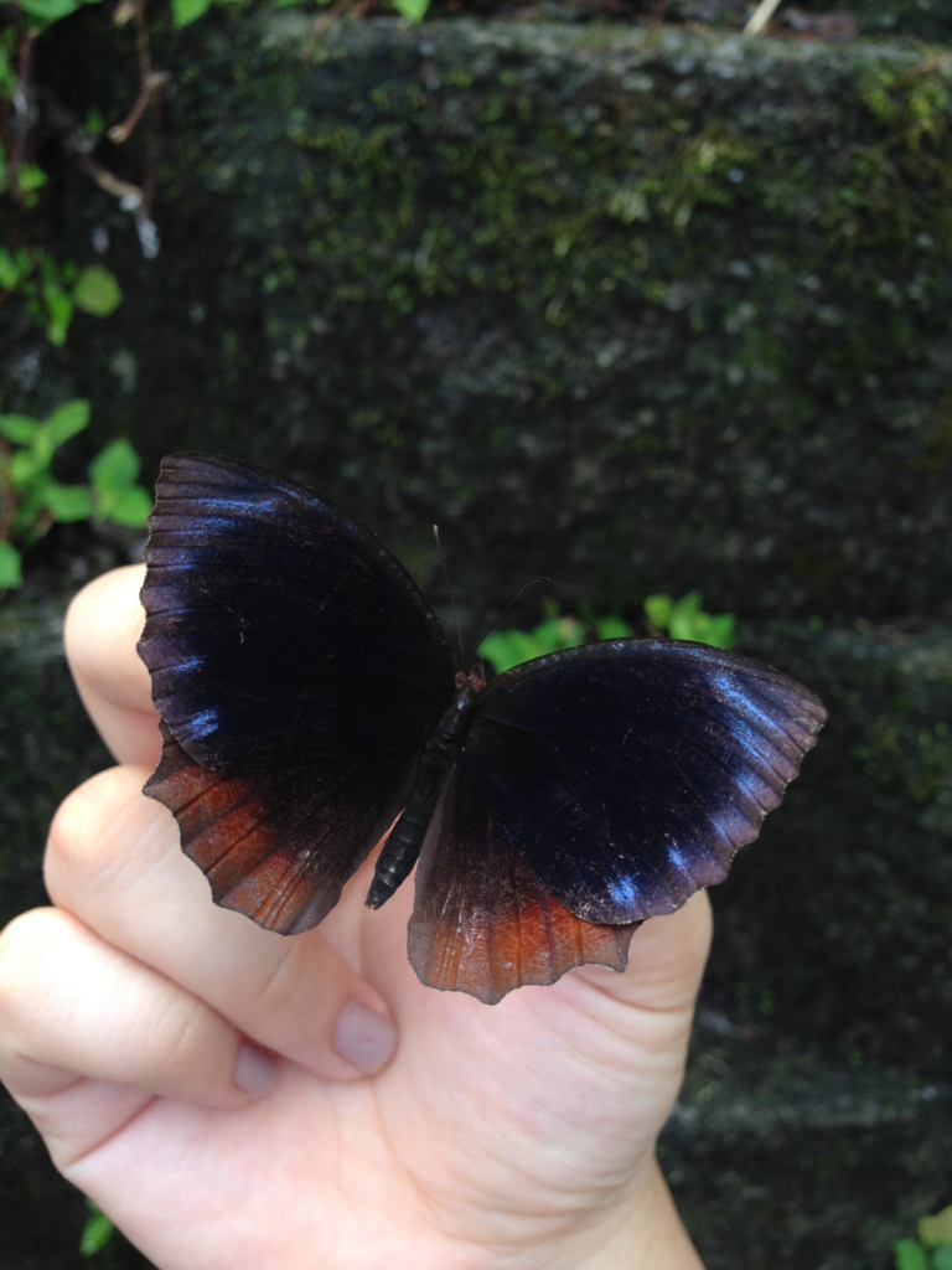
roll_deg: -2.0
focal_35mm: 33
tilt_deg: -30.0
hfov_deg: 42.9
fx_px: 1210
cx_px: 476
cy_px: 635
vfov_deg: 55.4
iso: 50
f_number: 2.4
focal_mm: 4.12
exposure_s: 1/250
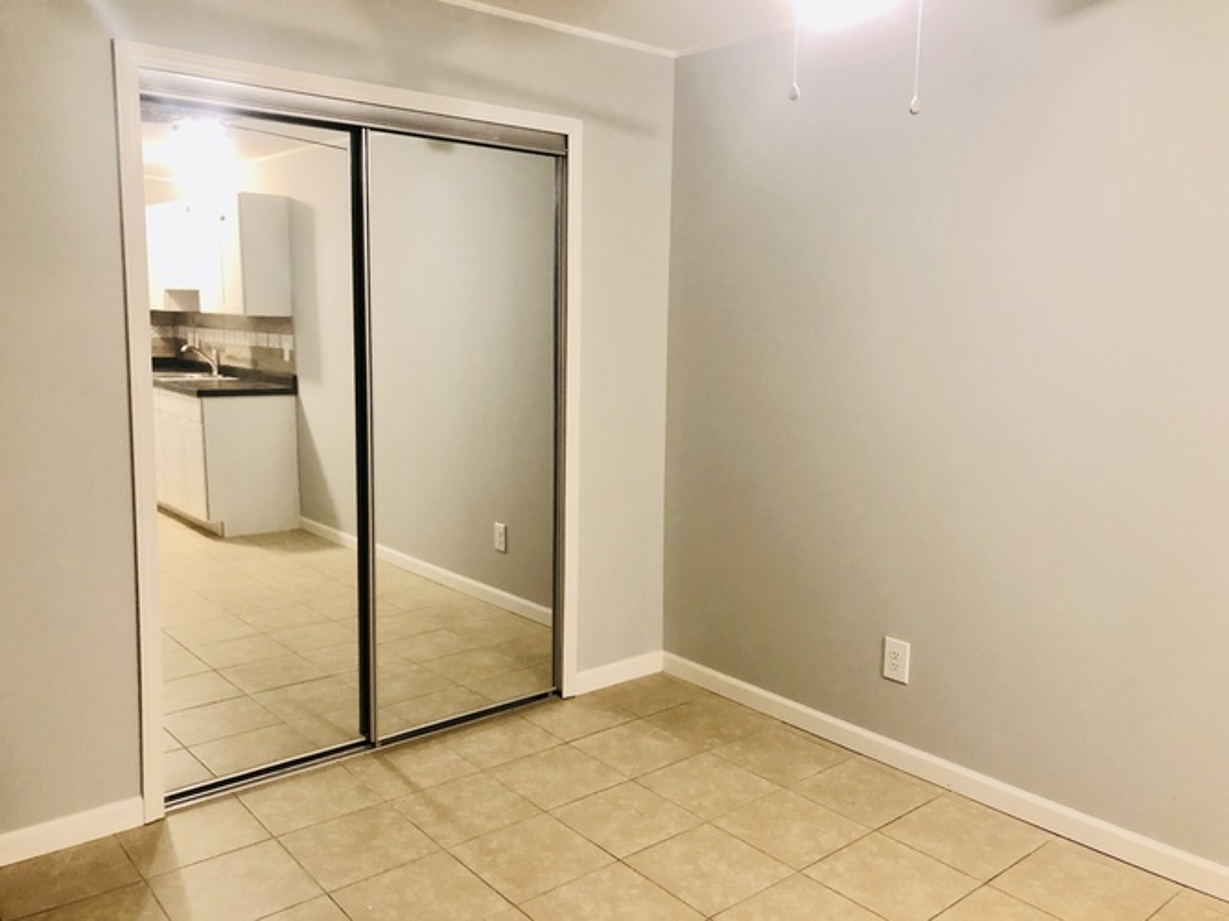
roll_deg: -1.3
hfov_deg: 63.5
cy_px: 460
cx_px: 614
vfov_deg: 49.7
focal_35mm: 28
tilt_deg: -7.1
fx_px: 994
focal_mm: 3.99
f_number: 1.8
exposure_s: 1/13
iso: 100
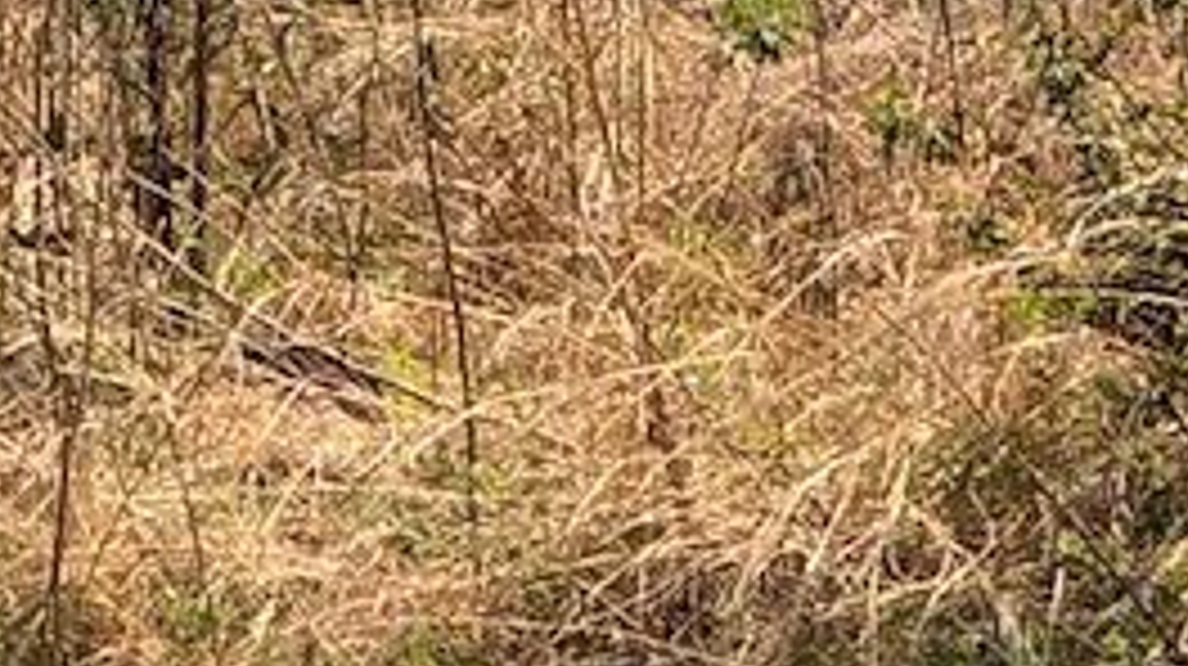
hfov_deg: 9.8
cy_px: -400
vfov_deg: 5.4
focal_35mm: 220
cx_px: 810
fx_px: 6925
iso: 16
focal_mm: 6
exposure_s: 1/1021
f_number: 2.4
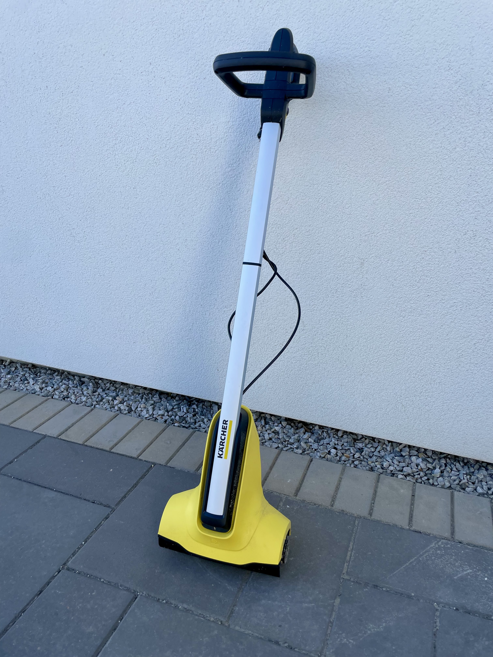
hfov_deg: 53.1
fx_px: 494
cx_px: 246
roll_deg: -1.0
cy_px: 328
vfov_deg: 67.3
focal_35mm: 26
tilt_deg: -20.5
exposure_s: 1/1114
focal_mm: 4.2
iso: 32
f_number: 1.6
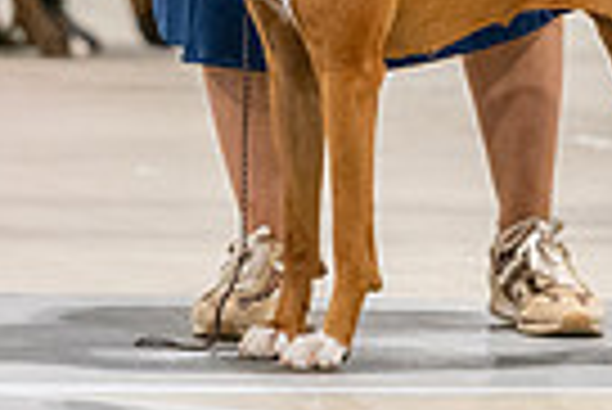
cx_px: 392
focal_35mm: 740
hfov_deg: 2.8
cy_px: -345
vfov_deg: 1.9
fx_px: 12593
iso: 6400
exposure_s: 1/250
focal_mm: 174
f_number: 3.2
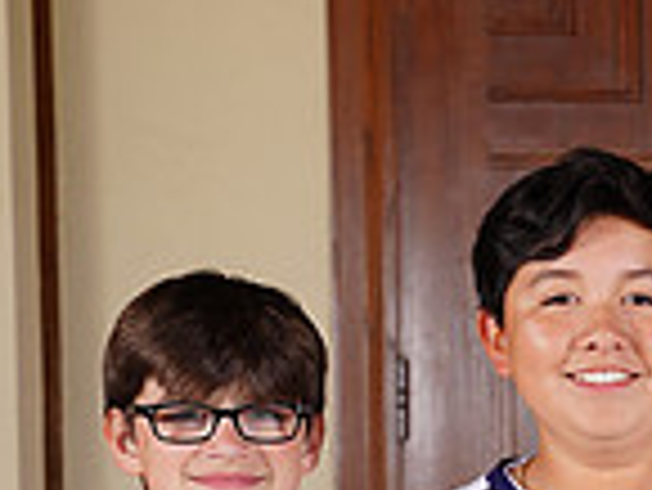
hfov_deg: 7.2
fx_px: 5071
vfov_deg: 5.5
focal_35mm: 269
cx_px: 1102
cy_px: 798
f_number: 5.6
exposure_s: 1/200
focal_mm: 70
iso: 200
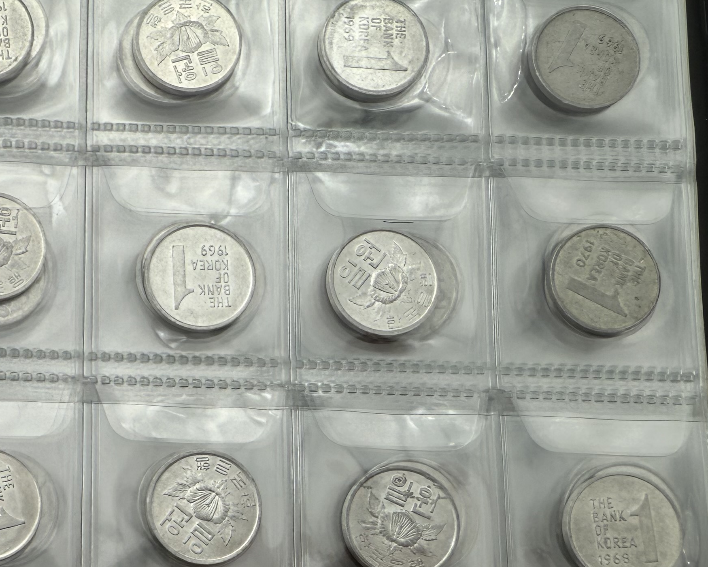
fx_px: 1131
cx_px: 40
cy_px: 461
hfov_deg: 32.6
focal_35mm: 54
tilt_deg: -79.5
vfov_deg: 27.5
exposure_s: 1/299
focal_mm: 2.22
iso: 40
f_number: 2.2
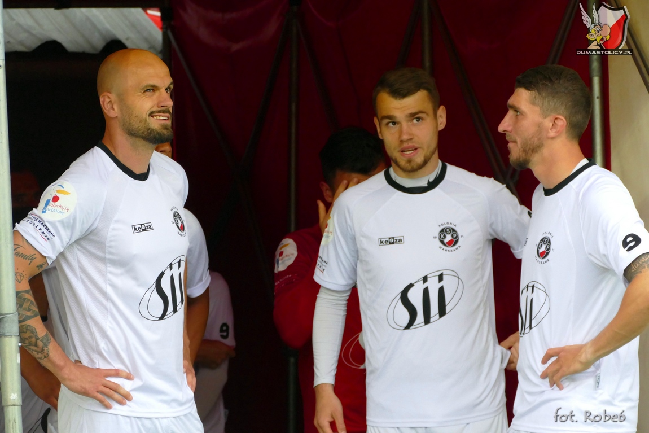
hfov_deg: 10.0
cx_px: 324
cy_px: 216
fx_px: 3714
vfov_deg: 6.7
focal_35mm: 206
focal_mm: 75.13
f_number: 4
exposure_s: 1/250
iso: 1600
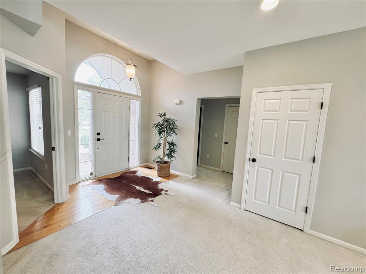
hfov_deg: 102.1
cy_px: 137
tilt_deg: -7.5
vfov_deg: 85.7
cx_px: 183
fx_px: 148
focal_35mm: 14
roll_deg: -3.6
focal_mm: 2.22
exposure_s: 1/120
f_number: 2.2
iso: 250
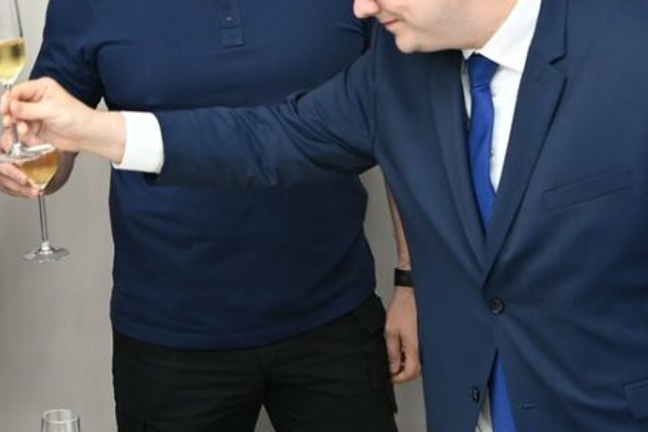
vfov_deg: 12.9
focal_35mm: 104
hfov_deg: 19.4
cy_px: -65
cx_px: 130
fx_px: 1871
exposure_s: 1/125
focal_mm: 37
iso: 1250
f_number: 5
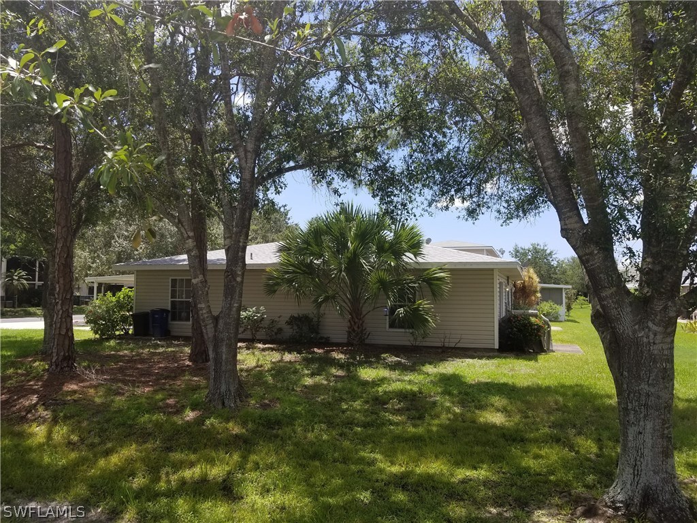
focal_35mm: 26
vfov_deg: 53.1
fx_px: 524
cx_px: 348
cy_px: 262
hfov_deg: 67.3
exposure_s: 1/1529
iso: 50
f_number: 1.7
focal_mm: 4.25
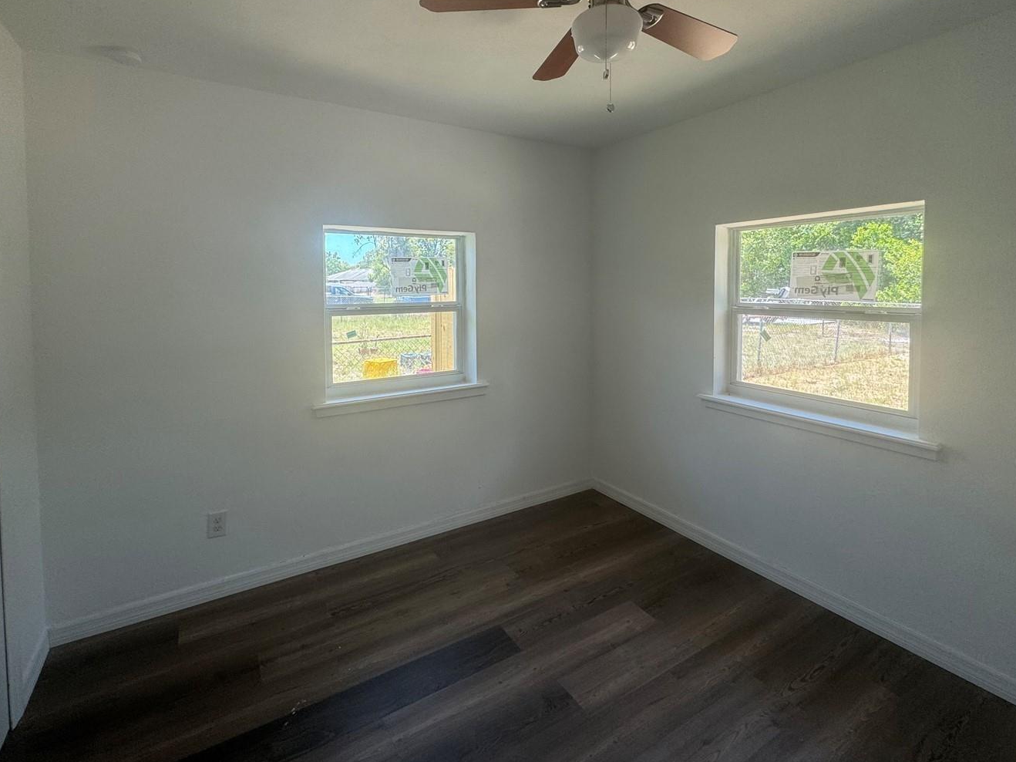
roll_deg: +0.4
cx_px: 496
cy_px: 304
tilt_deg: -2.2
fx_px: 499
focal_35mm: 17
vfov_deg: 73.9
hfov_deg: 91.0
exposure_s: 1/99
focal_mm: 2.22
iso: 50
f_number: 2.2
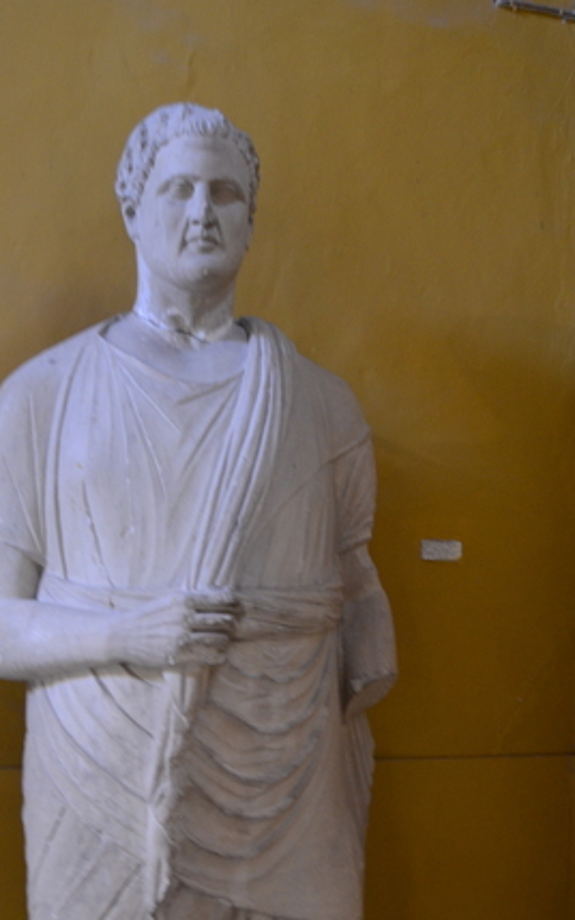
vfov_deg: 37.8
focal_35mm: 52
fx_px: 1304
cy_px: 699
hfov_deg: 24.9
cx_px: 292
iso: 1000
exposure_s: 1/5
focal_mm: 22
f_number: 3.5
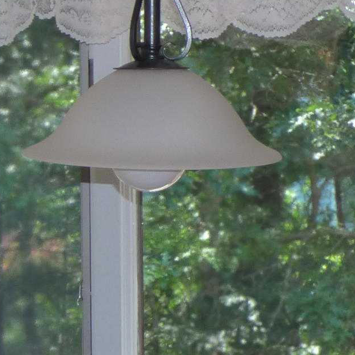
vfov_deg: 7.7
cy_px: 422
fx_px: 2599
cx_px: -110
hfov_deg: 7.7
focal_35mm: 224
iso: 160
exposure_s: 1/60
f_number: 3.9
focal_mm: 9.1
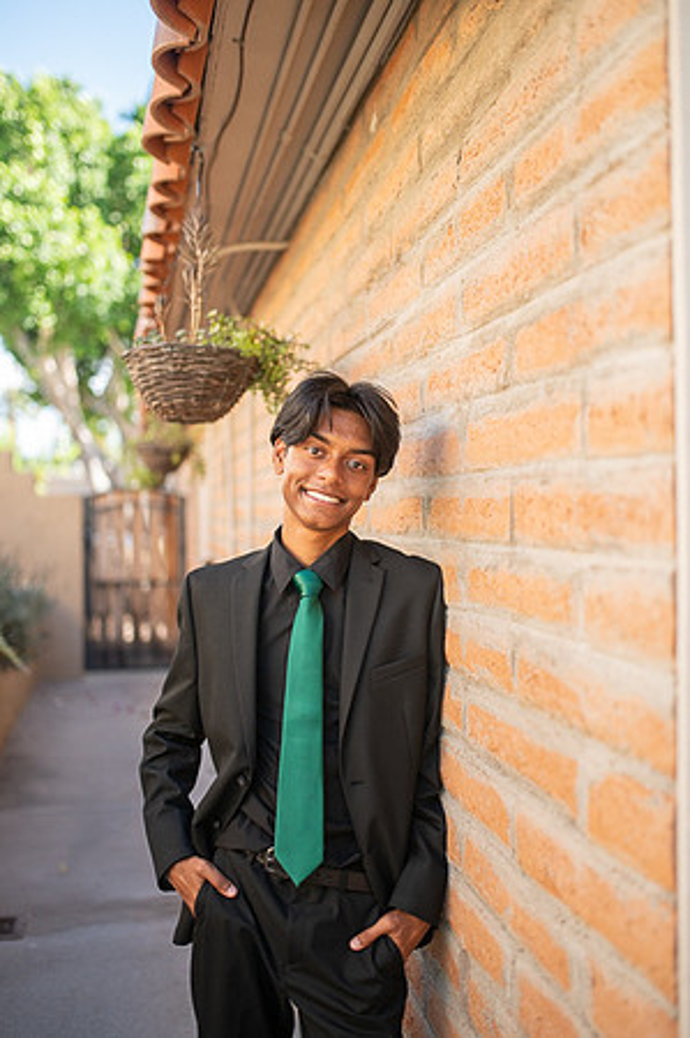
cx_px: 345
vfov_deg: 54.5
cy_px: 519
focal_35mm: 35
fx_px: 1009
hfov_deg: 37.8
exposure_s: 1/3200
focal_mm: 35
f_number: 1.4
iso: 400
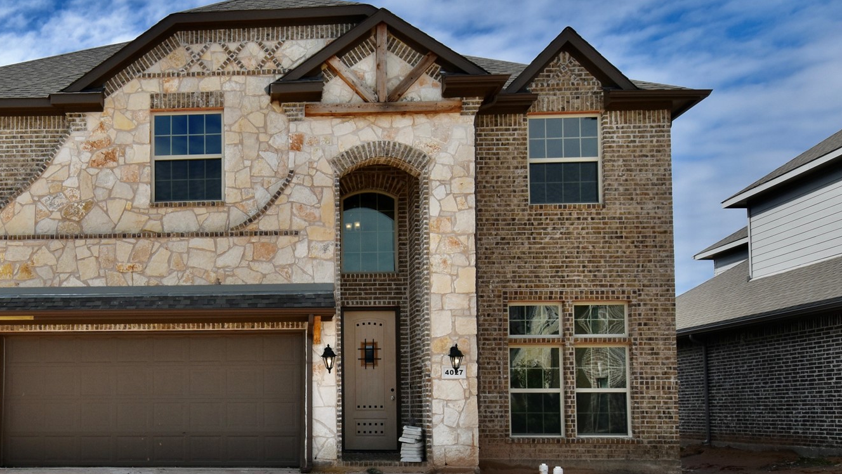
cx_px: 202
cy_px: 357
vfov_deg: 32.2
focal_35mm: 36
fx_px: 804
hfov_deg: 52.6
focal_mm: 14
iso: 200
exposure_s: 1/400
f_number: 10
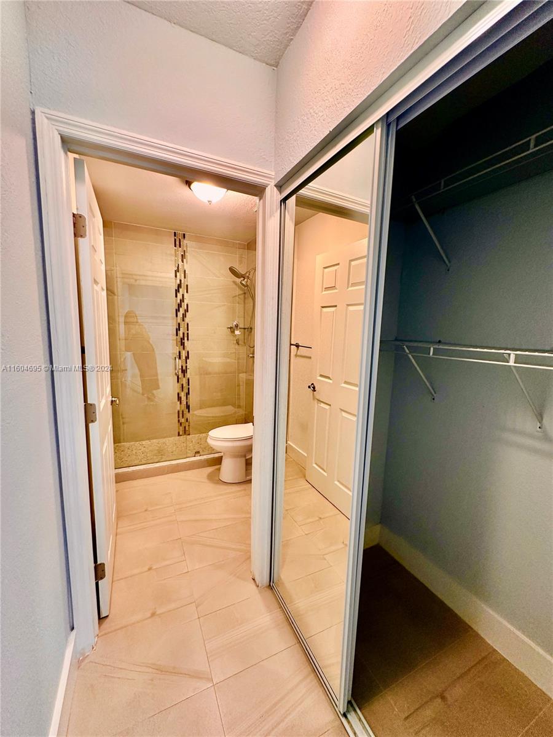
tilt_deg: -8.1
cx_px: 276
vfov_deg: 102.1
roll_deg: -2.4
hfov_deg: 85.7
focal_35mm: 14
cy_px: 368
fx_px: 298
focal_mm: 2.22
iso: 160
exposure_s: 1/60
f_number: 2.2
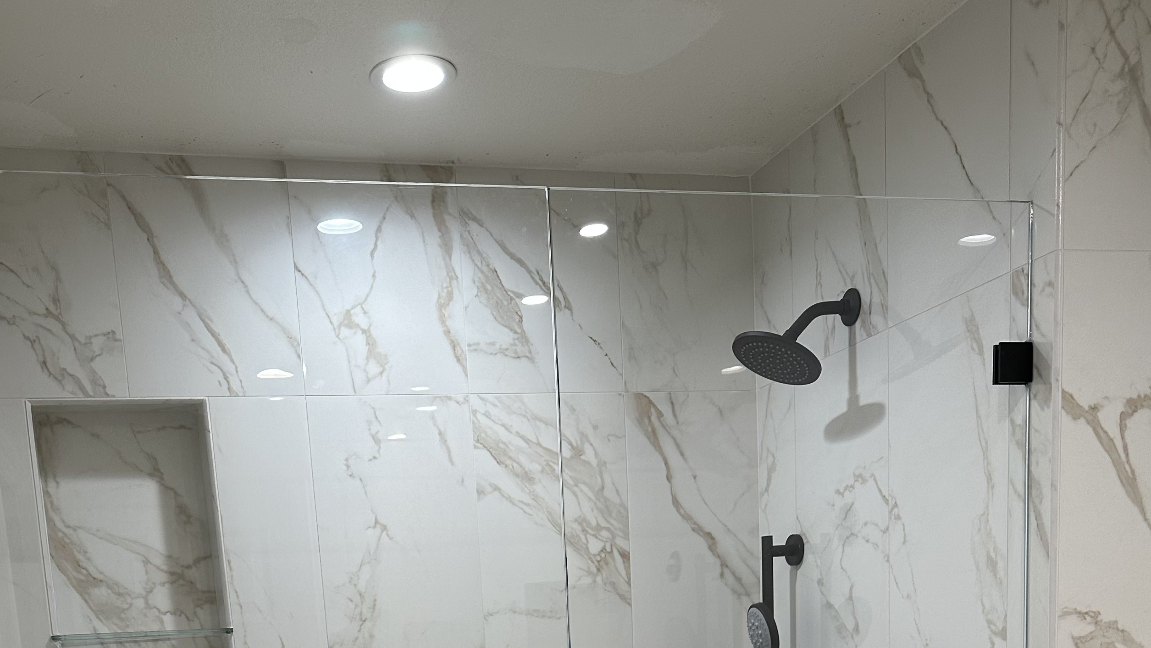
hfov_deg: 48.1
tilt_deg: -10.8
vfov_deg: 23.8
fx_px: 1282
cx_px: 473
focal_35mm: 42
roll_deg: +3.7
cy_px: 909
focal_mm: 6.86
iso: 100
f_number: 1.78
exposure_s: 1/120
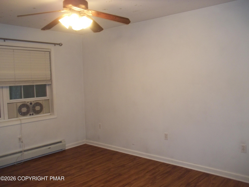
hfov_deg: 56.8
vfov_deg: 44.2
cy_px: 94
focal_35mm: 32
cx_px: 124
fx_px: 230
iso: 160
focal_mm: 5.7
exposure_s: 1/30
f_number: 2.9
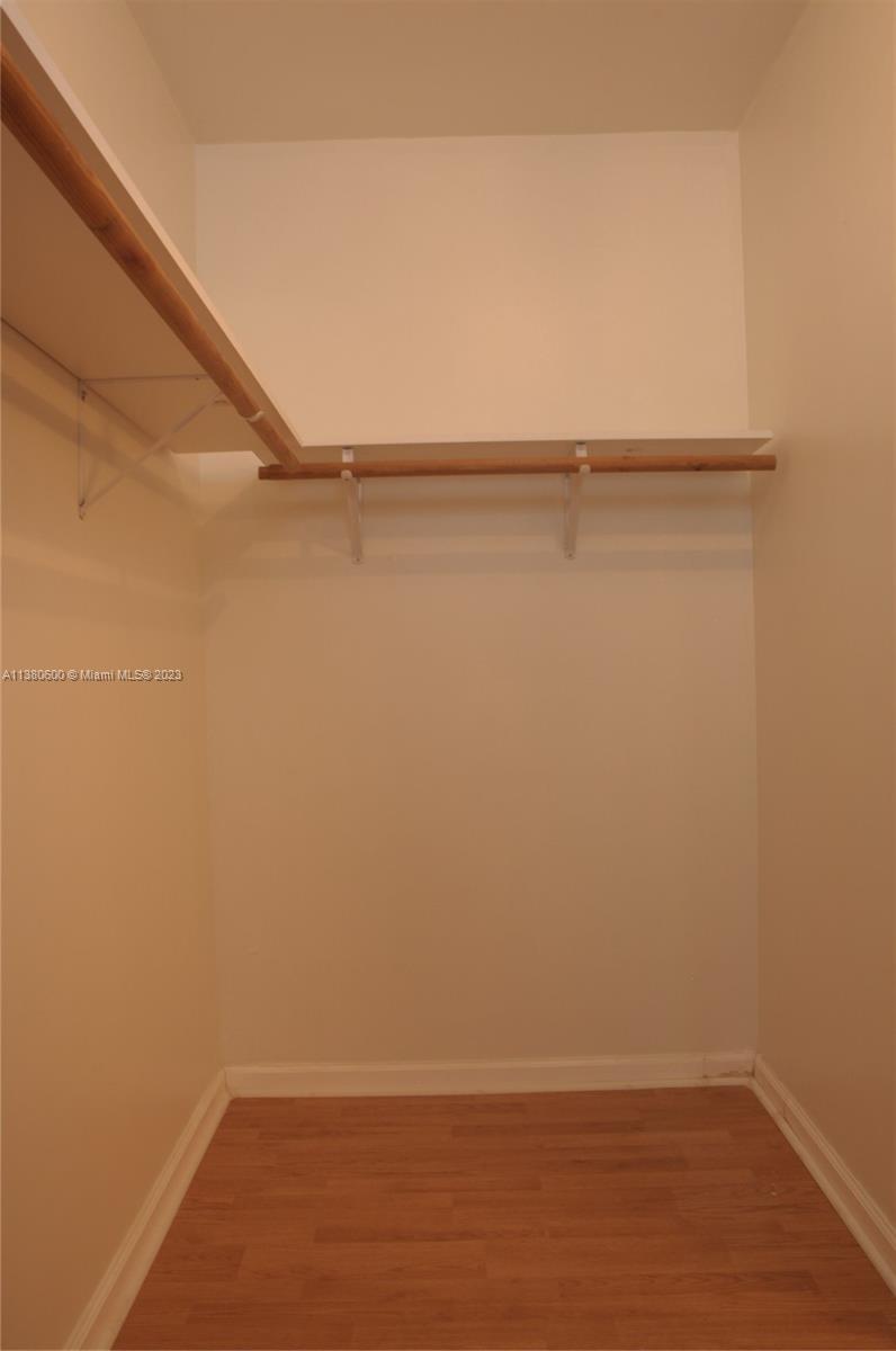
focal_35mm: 27
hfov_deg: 47.8
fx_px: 1011
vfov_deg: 67.5
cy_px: 676
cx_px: 448
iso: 200
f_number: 13
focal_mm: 18
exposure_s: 1/1.6
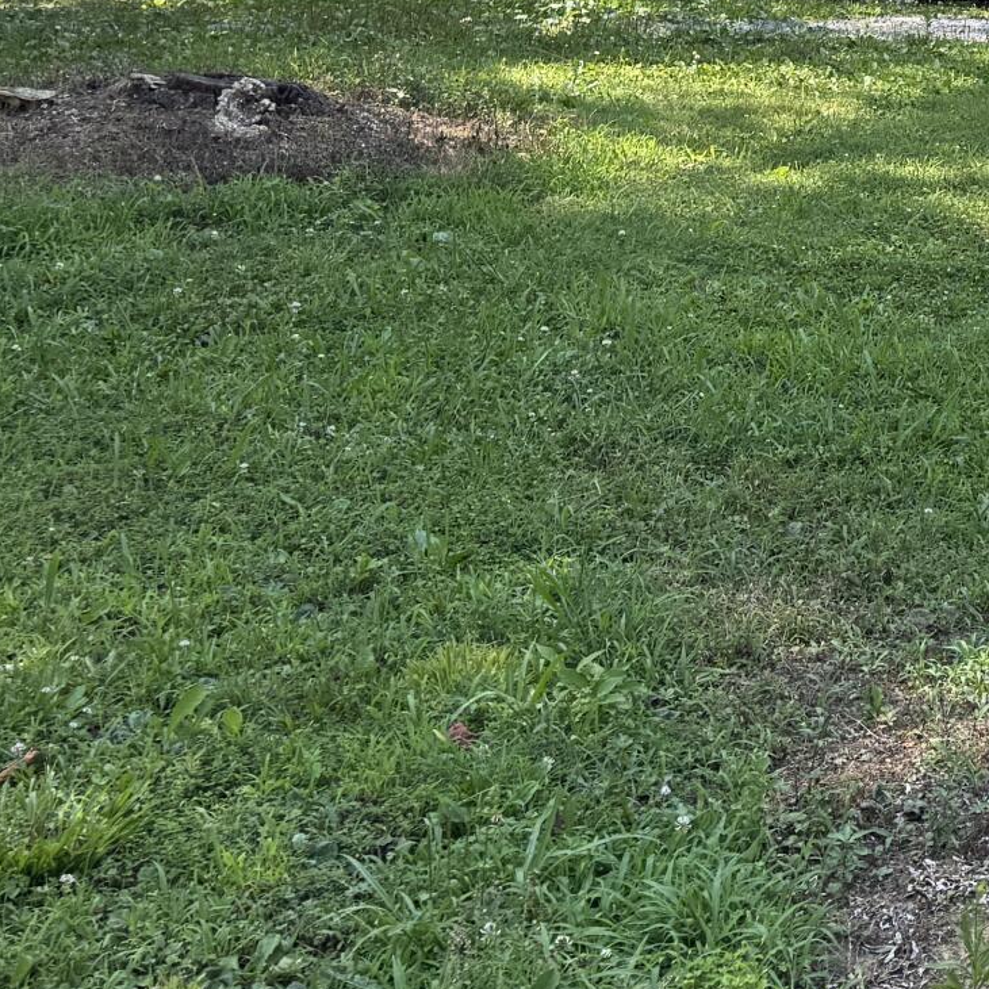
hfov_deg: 18.8
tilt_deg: +5.5
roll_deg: -1.5
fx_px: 2812
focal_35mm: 87
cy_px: -329
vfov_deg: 18.4
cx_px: 1201
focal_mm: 6.76
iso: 80
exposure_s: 1/802
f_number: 1.78
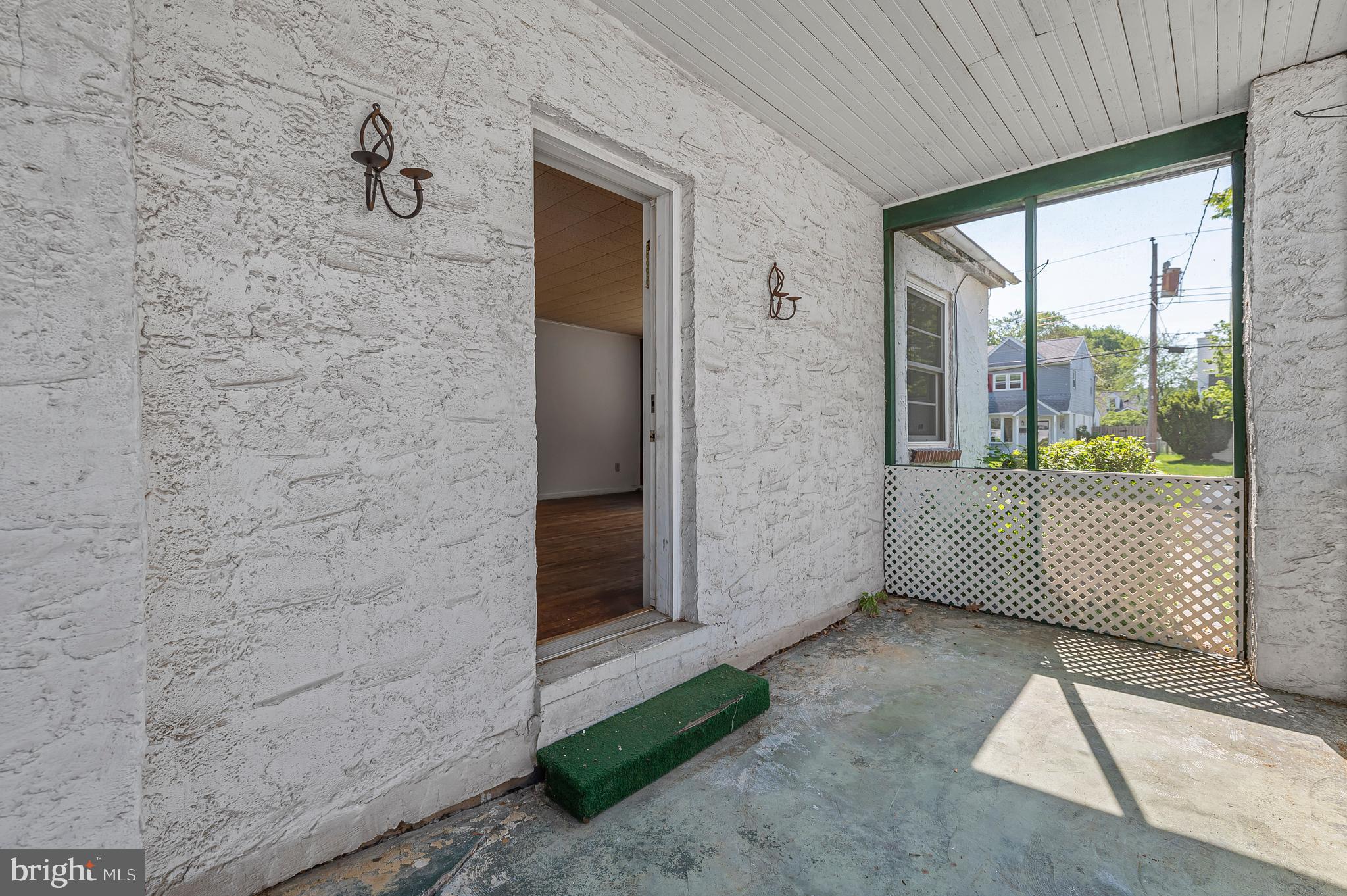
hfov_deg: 100.4
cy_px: 448
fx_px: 561
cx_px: 674
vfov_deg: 77.2
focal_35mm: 15
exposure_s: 1/250
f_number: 5.6
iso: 125
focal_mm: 15
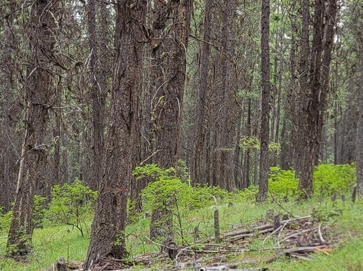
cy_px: 127
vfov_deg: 21.3
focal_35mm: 69
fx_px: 723
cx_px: 154
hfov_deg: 28.1
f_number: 1.8
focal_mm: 6.7
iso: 80
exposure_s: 1/120
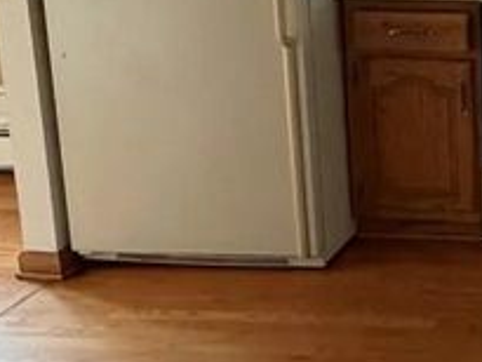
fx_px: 975
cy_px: 5
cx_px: 687
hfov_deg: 23.3
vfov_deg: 20.4
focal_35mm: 70
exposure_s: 1/60
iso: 500
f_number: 2.2
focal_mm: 2.22
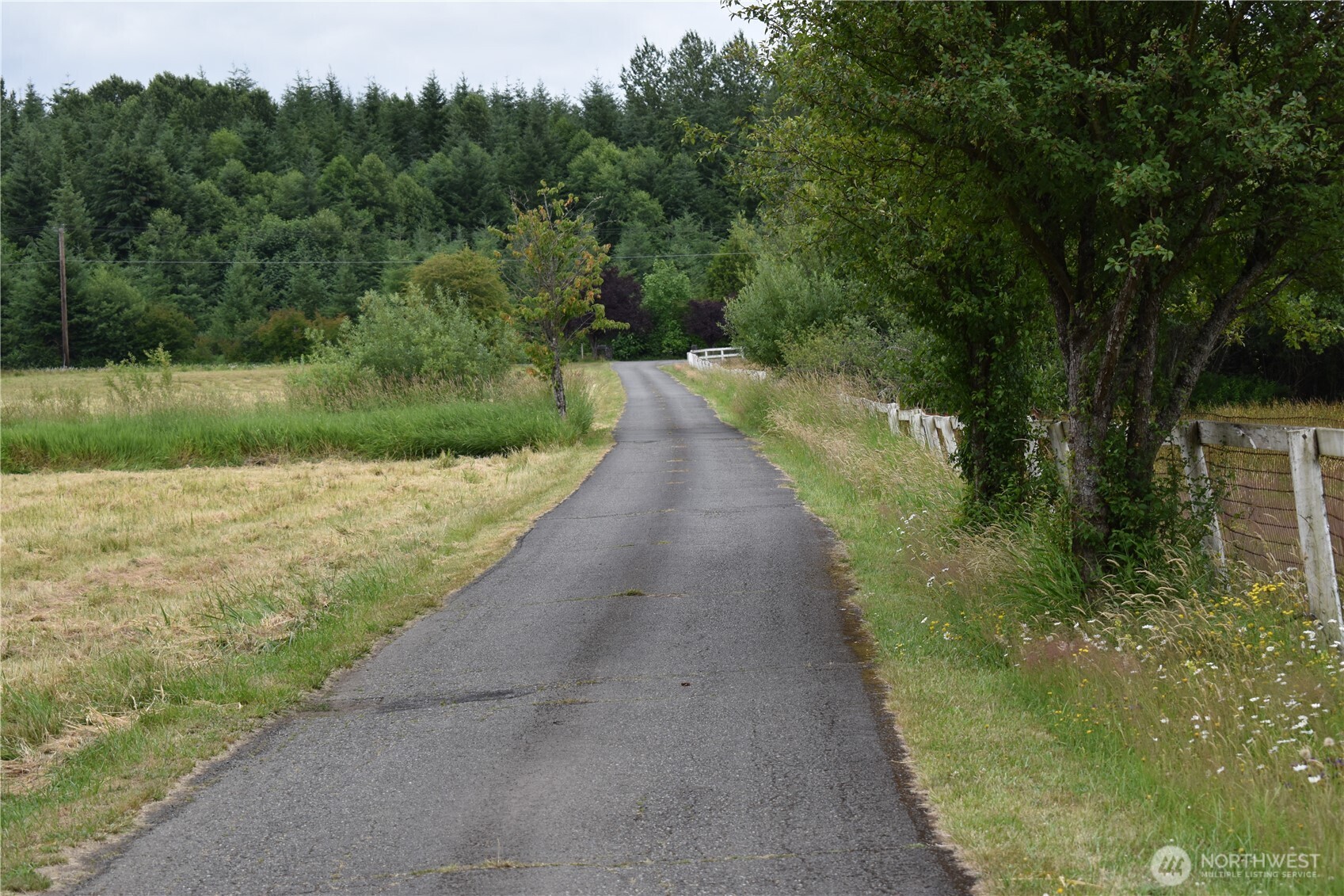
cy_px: 448
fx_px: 3079
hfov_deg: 24.6
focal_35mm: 82
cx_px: 672
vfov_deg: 16.5
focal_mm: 55
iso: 200
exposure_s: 1/250
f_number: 5.6
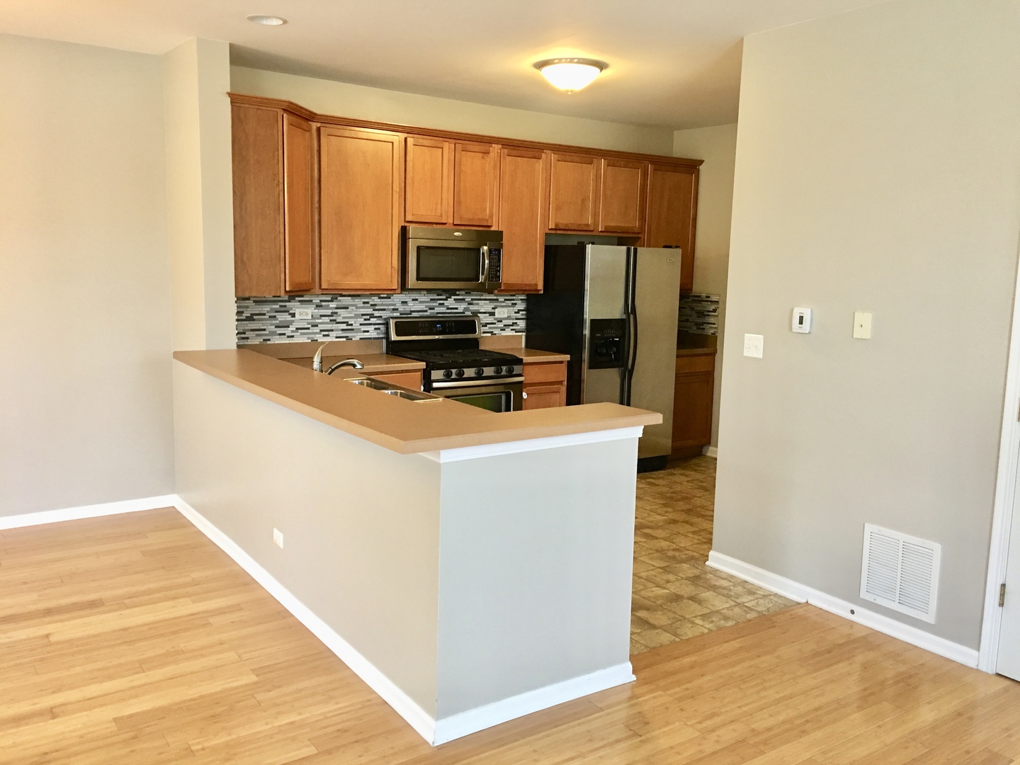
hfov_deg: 61.7
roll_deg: -2.1
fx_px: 855
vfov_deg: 48.2
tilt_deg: -7.1
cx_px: 510
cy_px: 382
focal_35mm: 29
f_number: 2.2
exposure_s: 1/15
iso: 64
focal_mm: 4.15
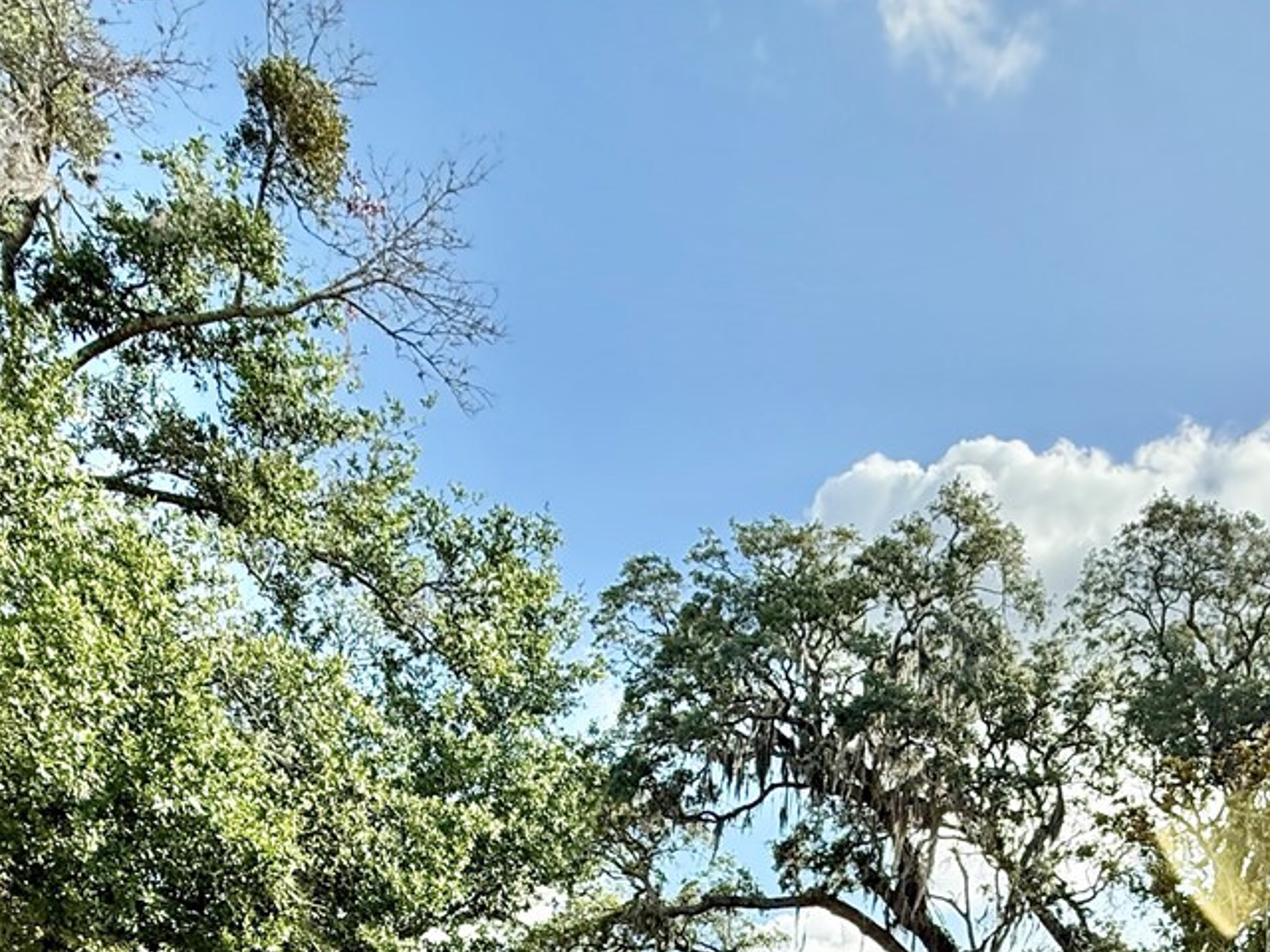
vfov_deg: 32.6
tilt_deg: +4.4
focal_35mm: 35
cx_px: 776
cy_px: 1174
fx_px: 1284
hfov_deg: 52.2
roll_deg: -0.4
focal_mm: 2.22
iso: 64
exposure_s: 1/985
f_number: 2.2
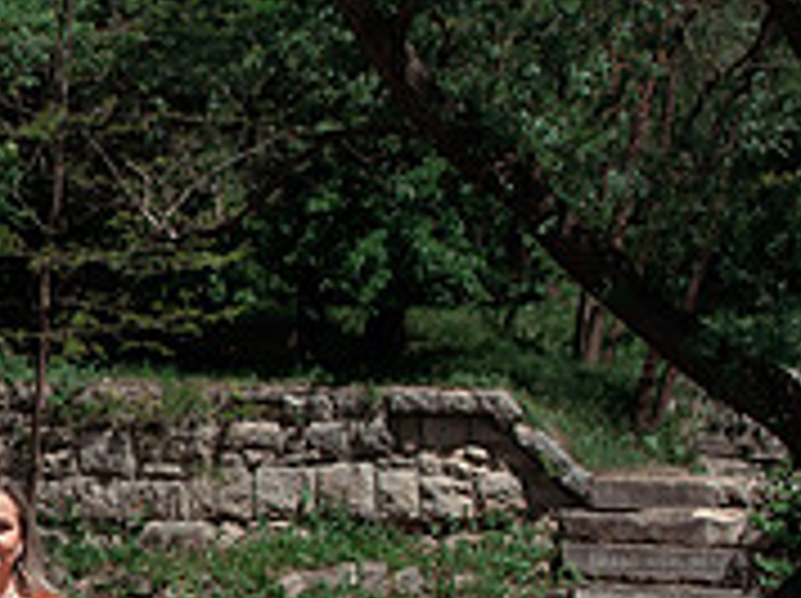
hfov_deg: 15.0
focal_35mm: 119
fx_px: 2750
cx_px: -500
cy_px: 611
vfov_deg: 12.3
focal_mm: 35
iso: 125
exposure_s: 1/1600
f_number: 4
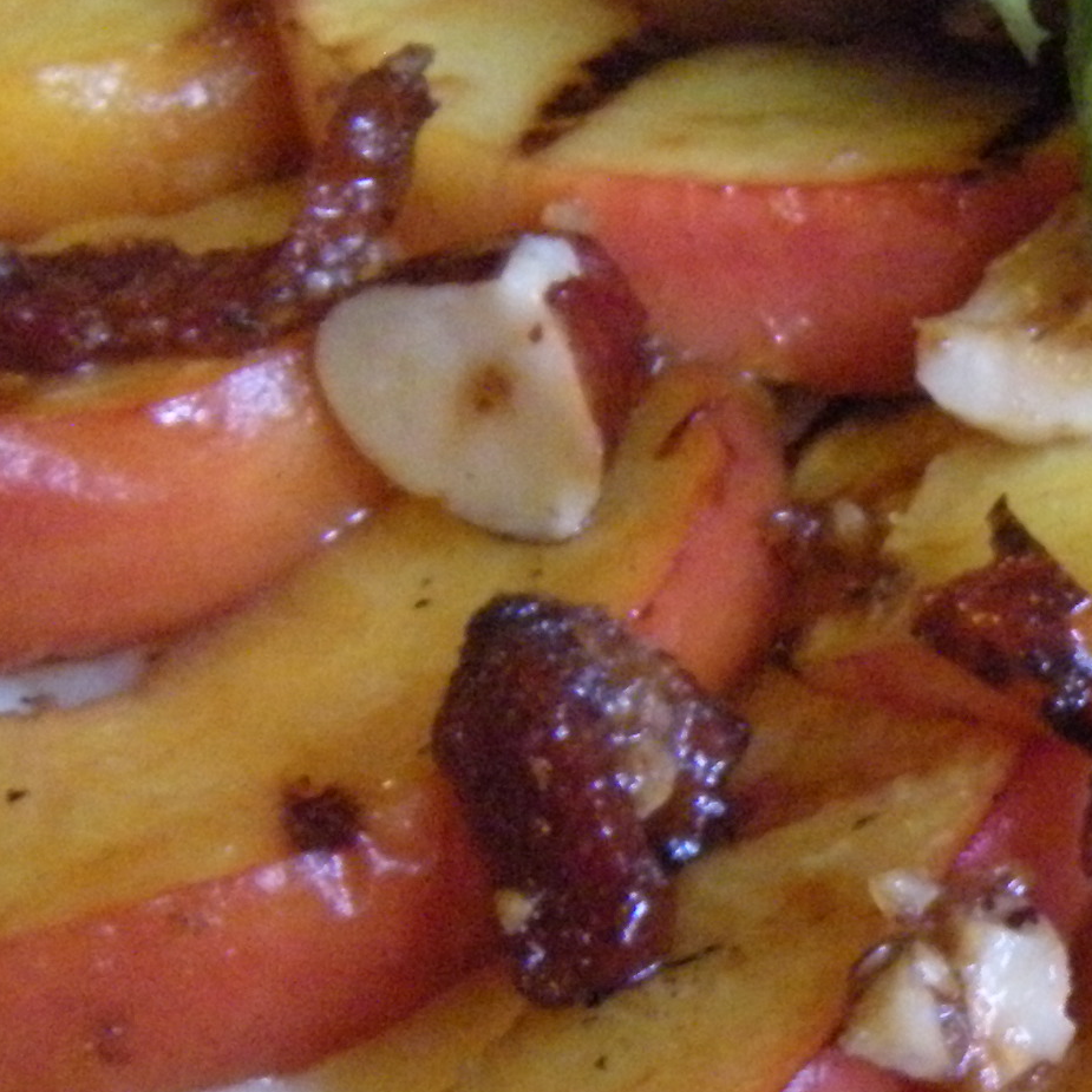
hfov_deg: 13.1
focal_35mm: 122
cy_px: 430
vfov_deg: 14.3
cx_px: 1869
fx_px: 4354
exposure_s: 1/8.7
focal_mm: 5.9
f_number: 3.8
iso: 433
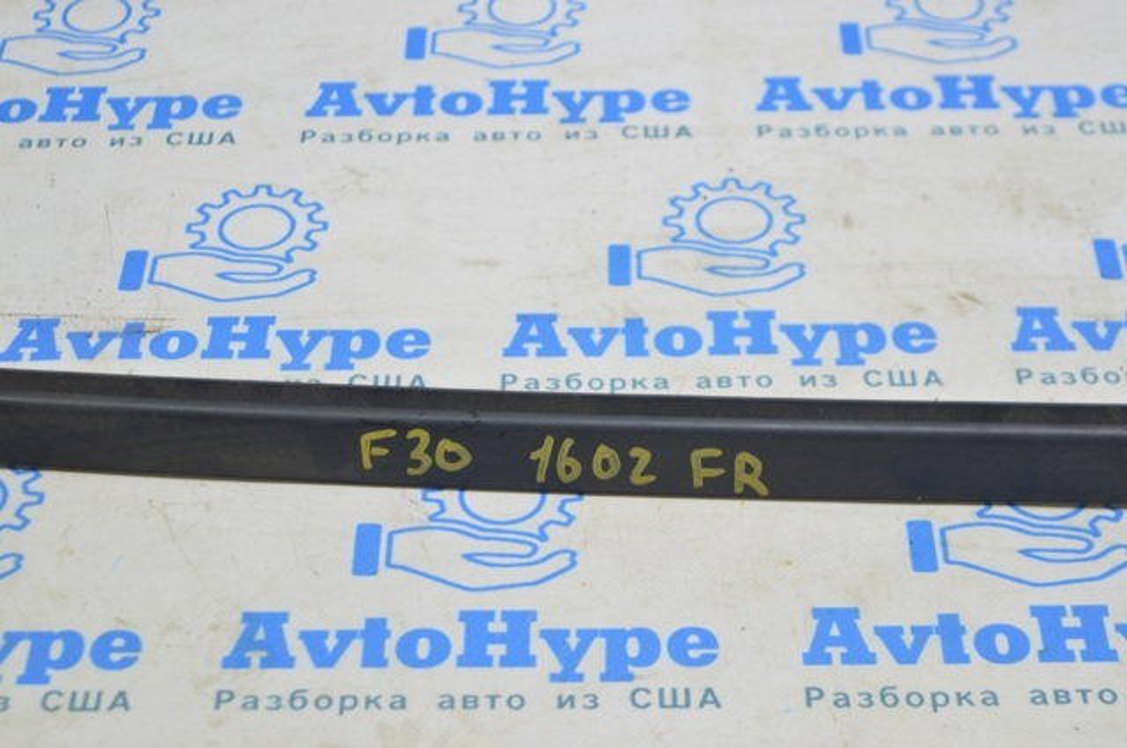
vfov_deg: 16.5
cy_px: 374
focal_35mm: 82
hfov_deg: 24.6
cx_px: 564
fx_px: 2579
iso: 400
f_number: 5.6
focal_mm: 55
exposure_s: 1/20
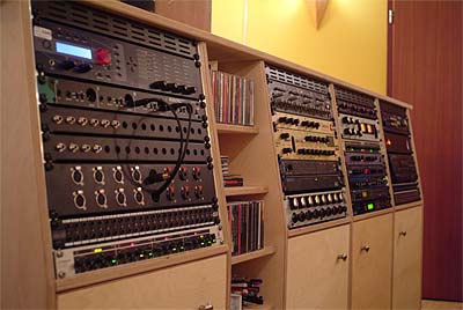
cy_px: 155
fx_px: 541
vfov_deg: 32.0
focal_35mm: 42
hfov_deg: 46.3
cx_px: 232
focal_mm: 28
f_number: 3.3
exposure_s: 1/4
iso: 200
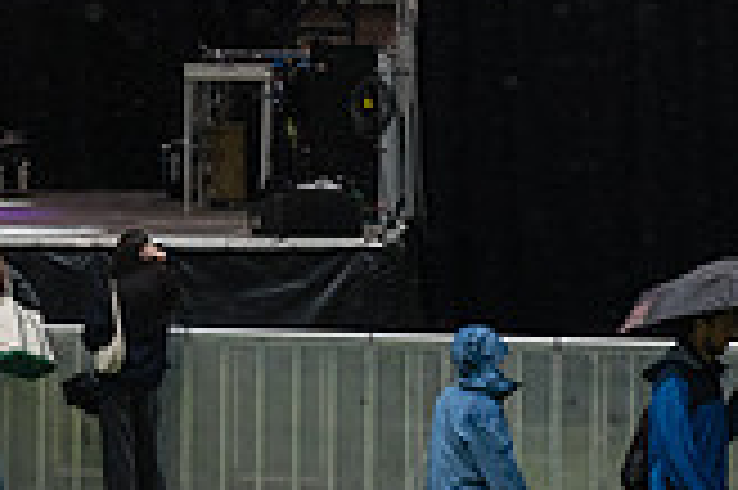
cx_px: -374
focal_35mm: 234
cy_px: -92
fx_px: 4792
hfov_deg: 8.6
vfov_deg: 5.8
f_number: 4.5
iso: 2000
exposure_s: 1/2500
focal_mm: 66
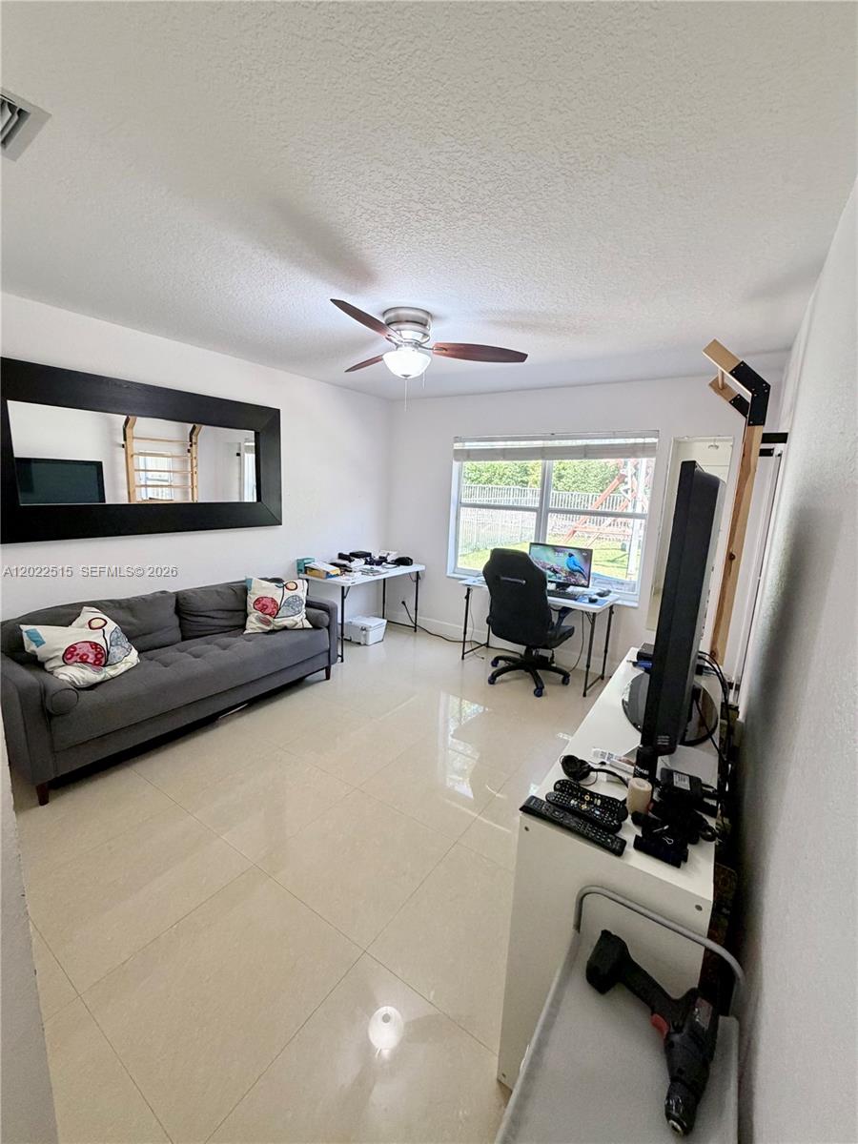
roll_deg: -1.9
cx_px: 429
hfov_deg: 85.7
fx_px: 463
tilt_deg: -10.6
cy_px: 572
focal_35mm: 14
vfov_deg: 102.1
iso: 320
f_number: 2.2
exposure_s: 1/85
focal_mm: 2.22
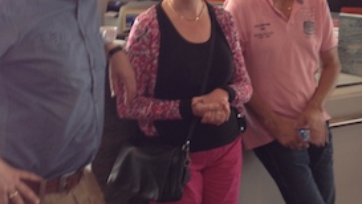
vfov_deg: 17.9
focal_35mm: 67
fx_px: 644
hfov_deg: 31.4
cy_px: 57
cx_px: 186
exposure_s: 1/24
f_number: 2.4
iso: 50
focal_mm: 4.28
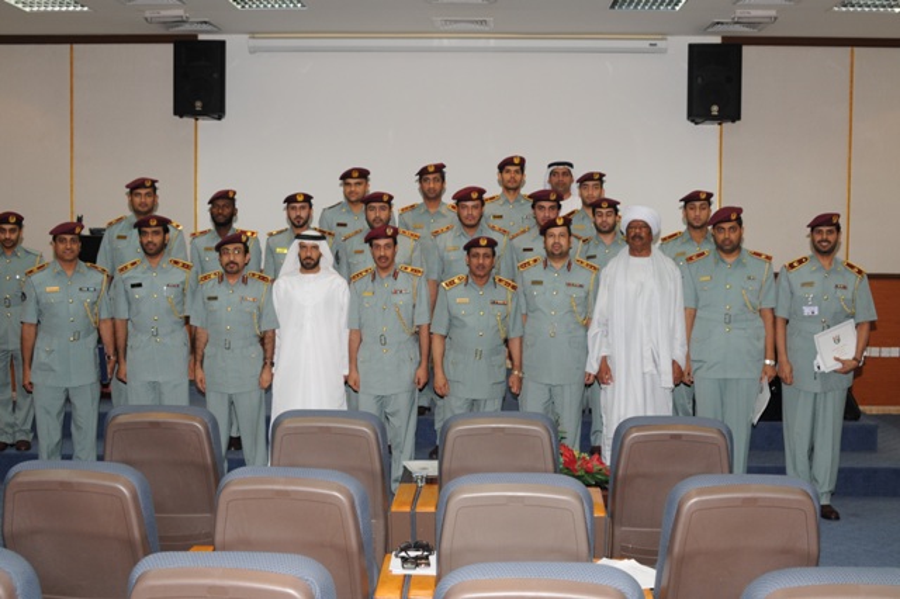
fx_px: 1049
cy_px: 300
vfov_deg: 31.9
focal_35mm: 42
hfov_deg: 46.4
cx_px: 450
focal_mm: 28
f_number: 5.6
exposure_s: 1/60
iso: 400
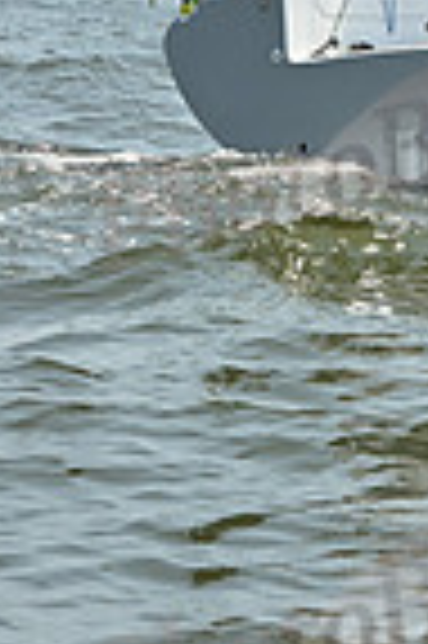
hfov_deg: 4.7
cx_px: 964
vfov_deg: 7.2
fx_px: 5077
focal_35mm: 284
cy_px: -142
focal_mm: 70
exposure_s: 1/1250
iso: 320
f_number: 8
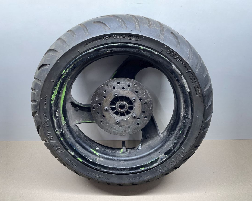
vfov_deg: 51.5
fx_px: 209
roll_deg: +1.2
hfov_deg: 62.2
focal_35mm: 28
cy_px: 101
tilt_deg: -36.0
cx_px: 123
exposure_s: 1/100
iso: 125
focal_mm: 4.2
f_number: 1.6
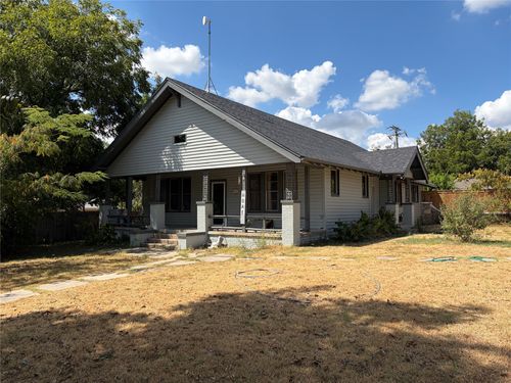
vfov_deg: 53.1
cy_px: 192
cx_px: 256
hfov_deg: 67.3
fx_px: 384
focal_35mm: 26
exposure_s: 1/3623
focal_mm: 5.96
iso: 50
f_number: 1.6
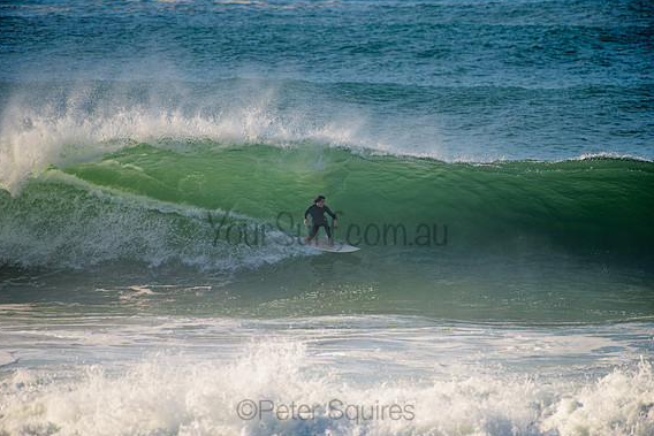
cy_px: 219
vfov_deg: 2.7
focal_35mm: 511
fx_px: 9285
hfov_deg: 4.0
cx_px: 326
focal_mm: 500
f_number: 5.6
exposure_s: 1/1600
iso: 160
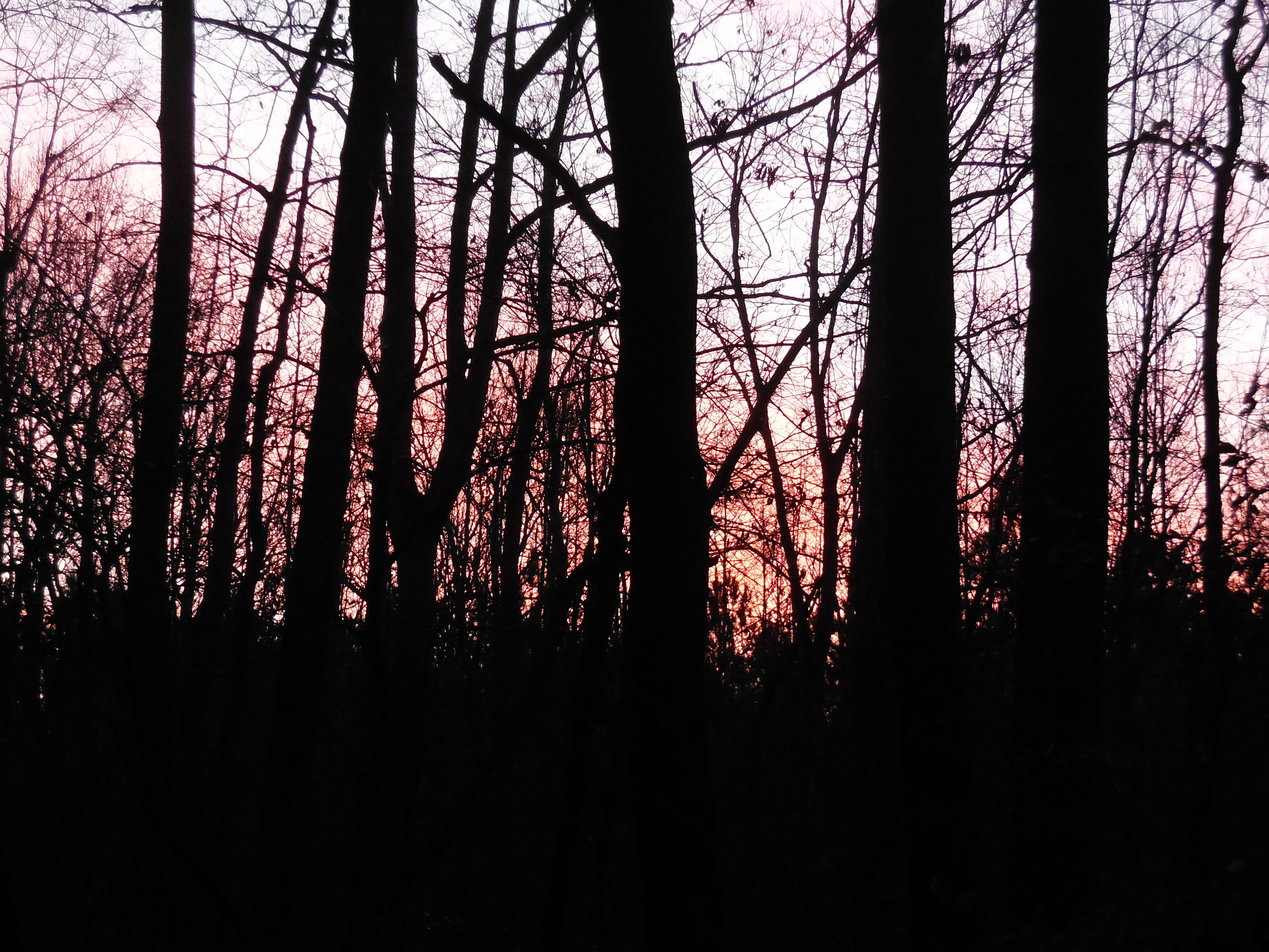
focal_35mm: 94
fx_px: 3446
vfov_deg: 15.7
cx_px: 634
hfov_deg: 20.9
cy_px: 476
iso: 400
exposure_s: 1/20
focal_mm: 16.8
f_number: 4.7
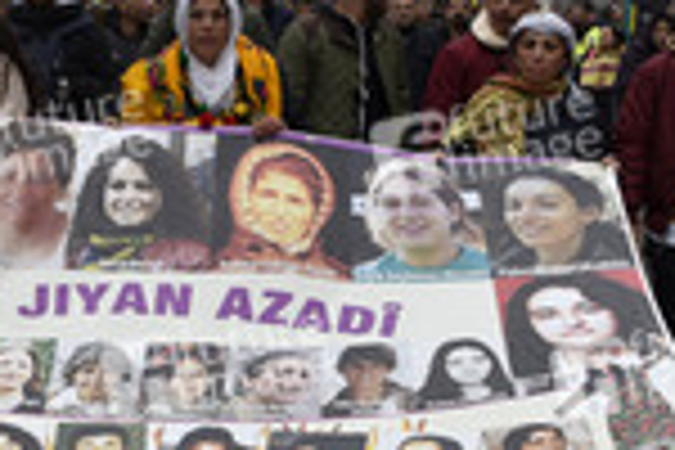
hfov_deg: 27.3
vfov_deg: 18.9
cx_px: 97
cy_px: 256
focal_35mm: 72
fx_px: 1350
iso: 400
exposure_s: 1/250
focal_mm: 24
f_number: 8
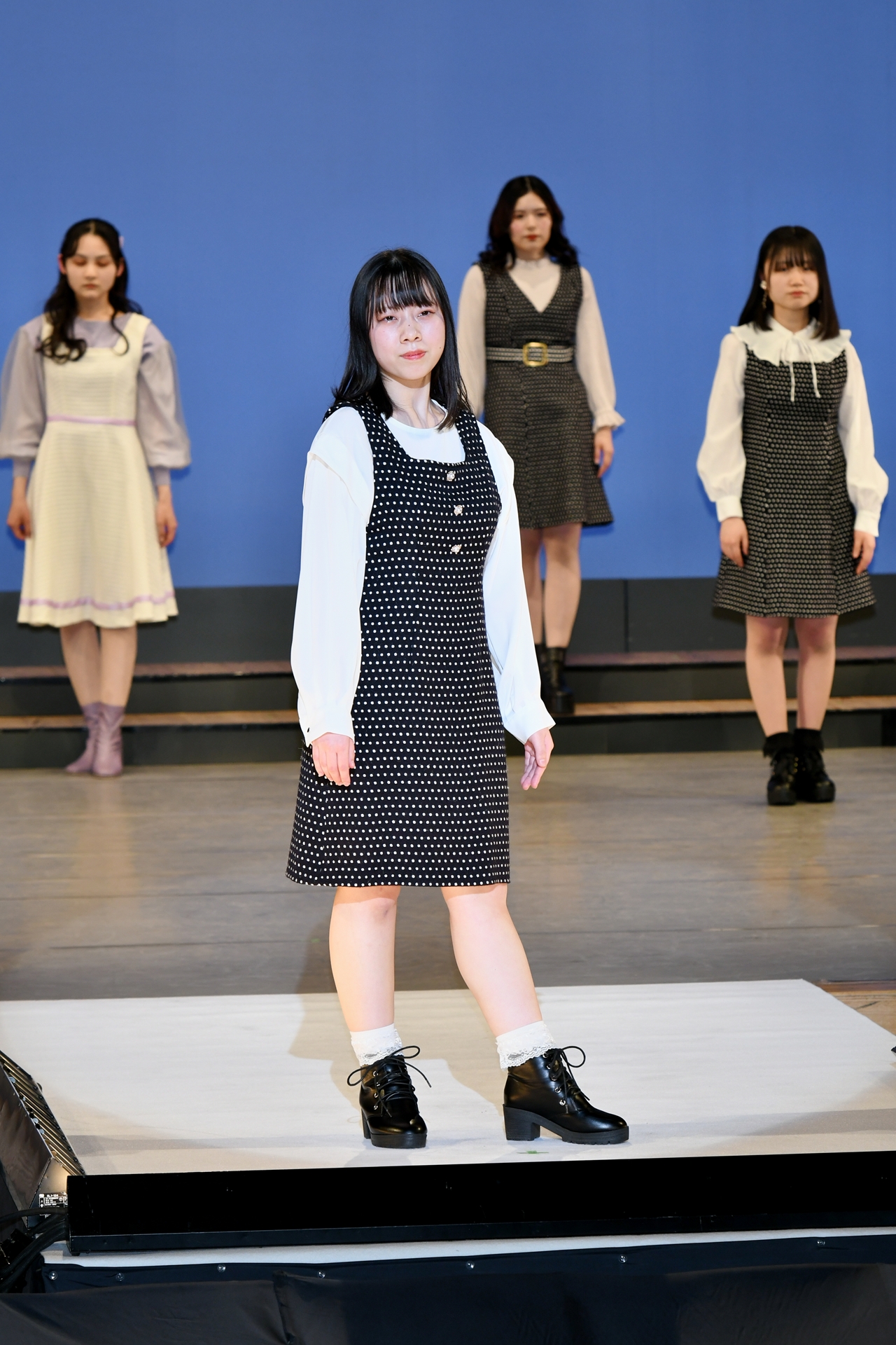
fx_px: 6999
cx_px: 448
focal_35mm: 188
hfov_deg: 7.3
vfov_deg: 11.0
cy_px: 672
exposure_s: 1/250
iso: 800
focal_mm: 125
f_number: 5.6
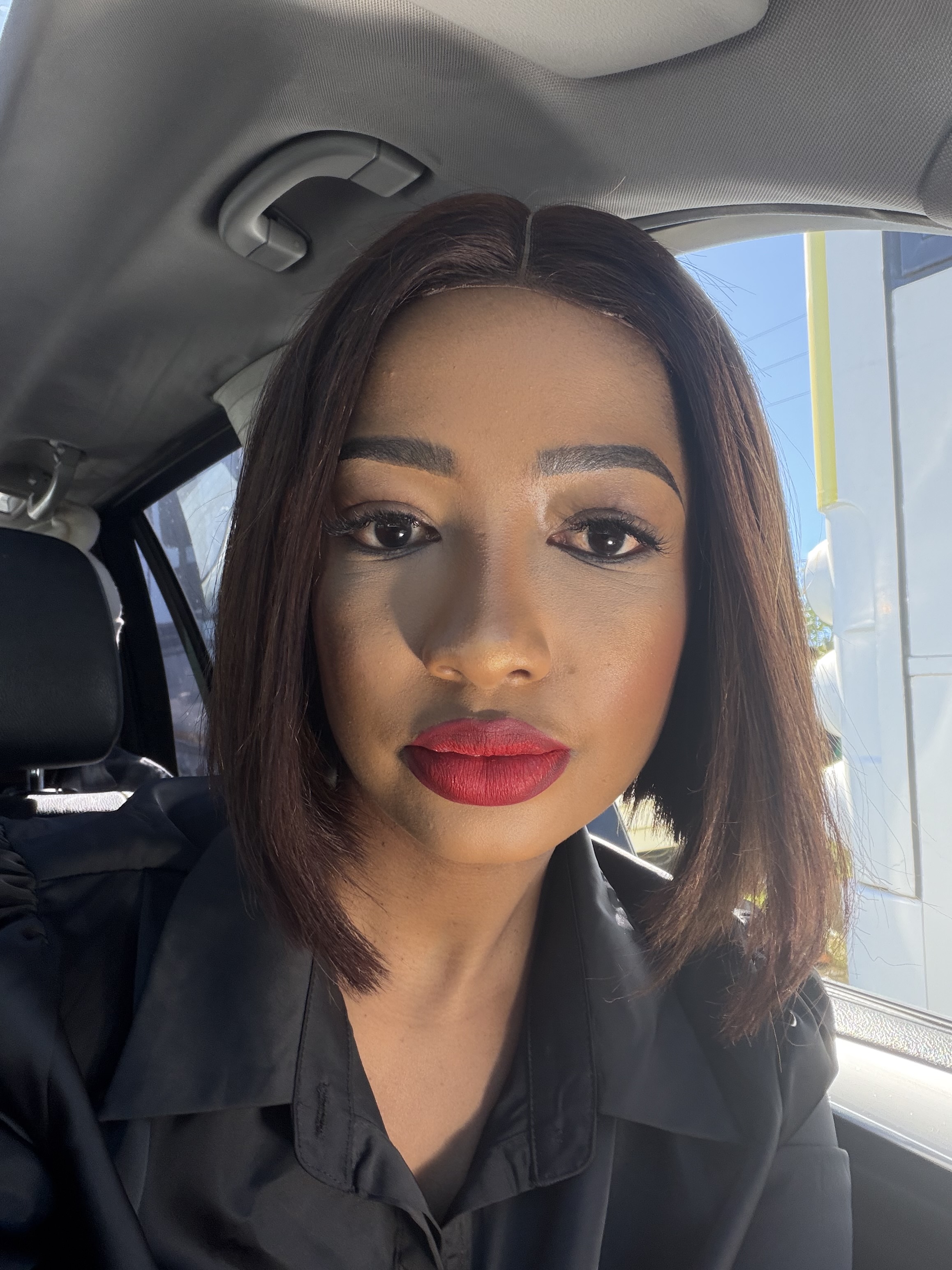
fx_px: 1100
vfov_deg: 60.0
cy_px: 635
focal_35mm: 30
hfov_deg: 46.8
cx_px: 476
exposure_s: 1/134
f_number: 1.9
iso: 80
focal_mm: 2.71
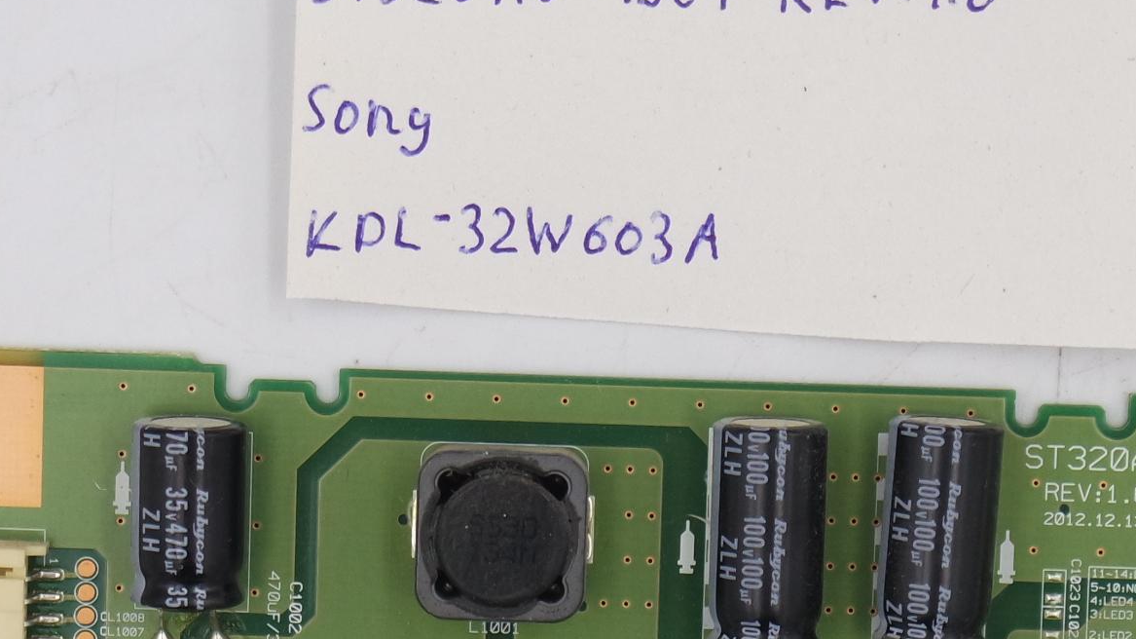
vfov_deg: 6.8
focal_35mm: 179
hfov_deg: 12.0
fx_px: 5391
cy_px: 531
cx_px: 722
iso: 200
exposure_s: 1/125
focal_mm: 25
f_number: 5.6
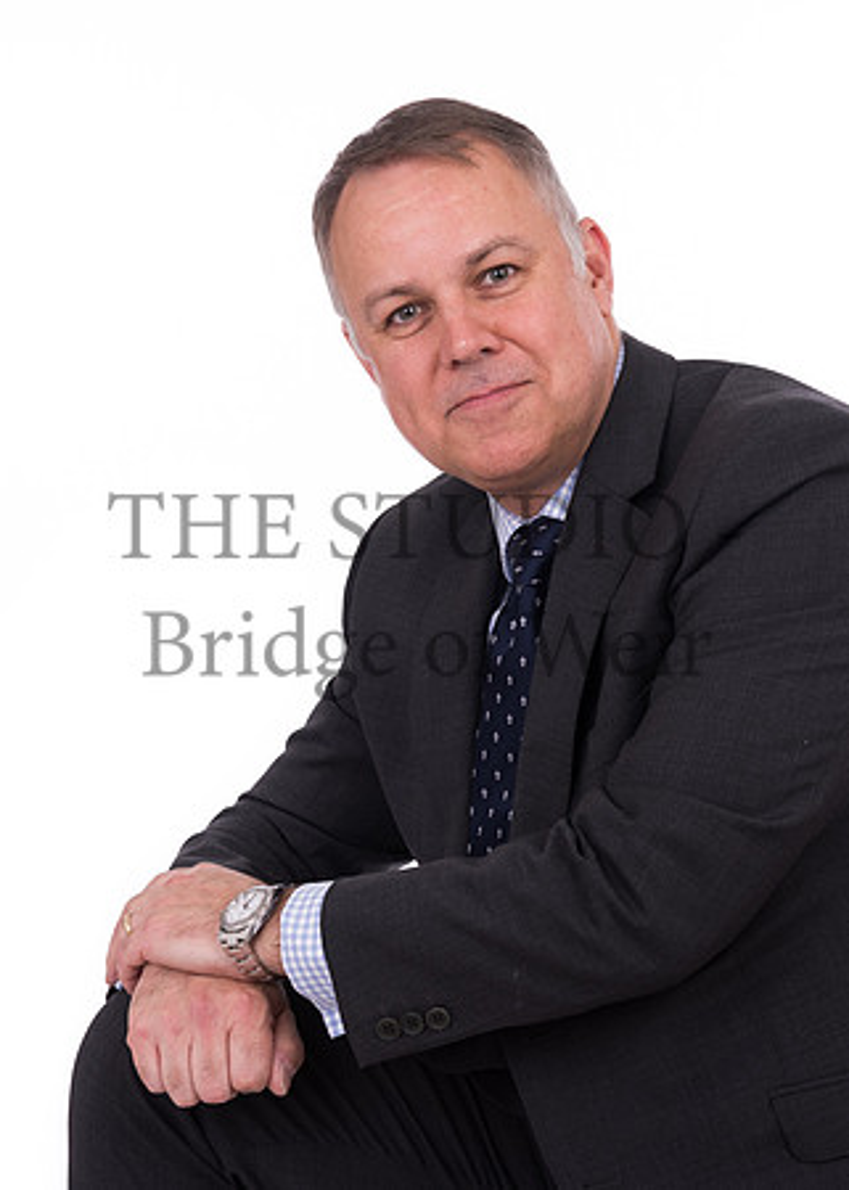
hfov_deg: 17.6
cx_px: 716
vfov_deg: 24.7
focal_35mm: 80
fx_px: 2716
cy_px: 508
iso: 100
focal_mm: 44
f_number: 9
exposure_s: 1/160
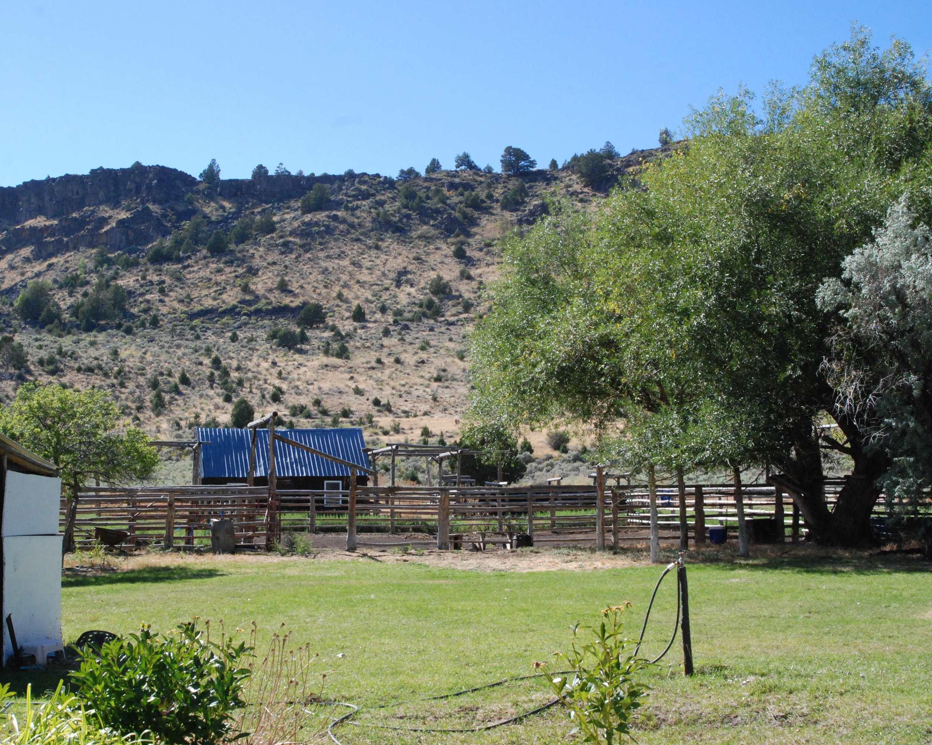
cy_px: 369
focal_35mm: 48
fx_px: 1324
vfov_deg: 31.5
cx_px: 467
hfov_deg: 38.8
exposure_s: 1/500
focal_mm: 28
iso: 1000
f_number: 11
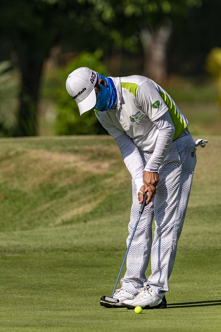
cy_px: 166
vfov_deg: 3.2
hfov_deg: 2.1
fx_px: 5985
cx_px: 110
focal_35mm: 650
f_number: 8
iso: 140
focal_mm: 650
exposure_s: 1/1600
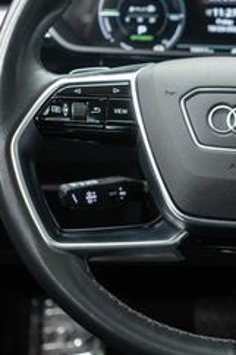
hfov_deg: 17.9
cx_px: 248
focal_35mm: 74
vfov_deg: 27.3
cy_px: 136
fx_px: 729
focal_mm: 28
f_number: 3.2
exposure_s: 1/40
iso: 1000
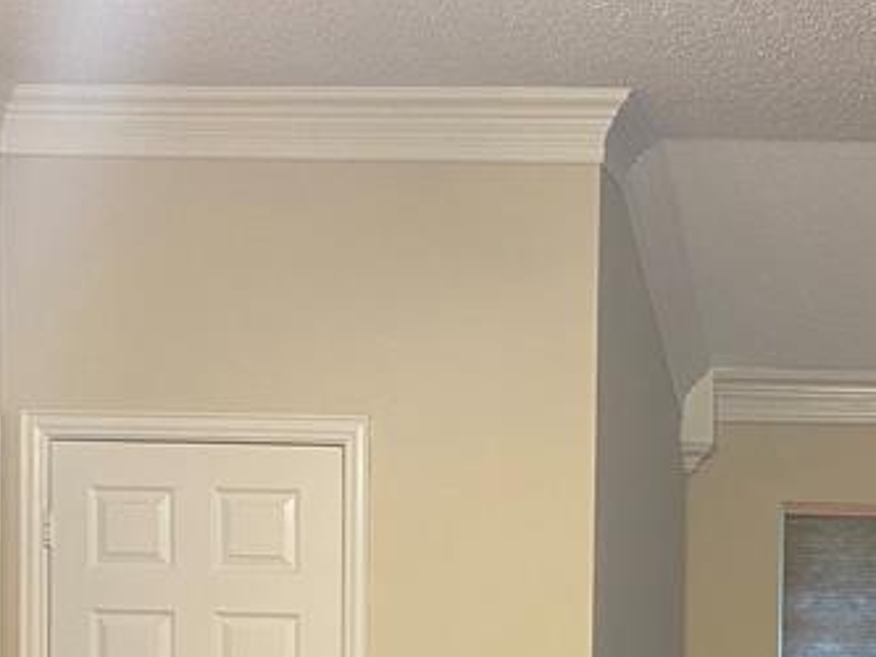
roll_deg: -0.1
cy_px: 878
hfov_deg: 23.5
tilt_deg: -4.5
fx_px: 2025
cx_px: 860
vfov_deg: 17.2
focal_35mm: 80
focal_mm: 4.25
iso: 200
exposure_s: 1/60
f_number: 1.8
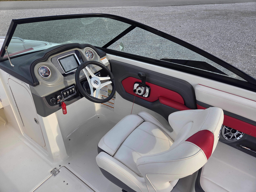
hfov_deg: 73.9
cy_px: 96
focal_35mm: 23
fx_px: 170
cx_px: 128
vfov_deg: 58.9
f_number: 1.8
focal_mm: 5.4
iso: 80
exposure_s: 1/984
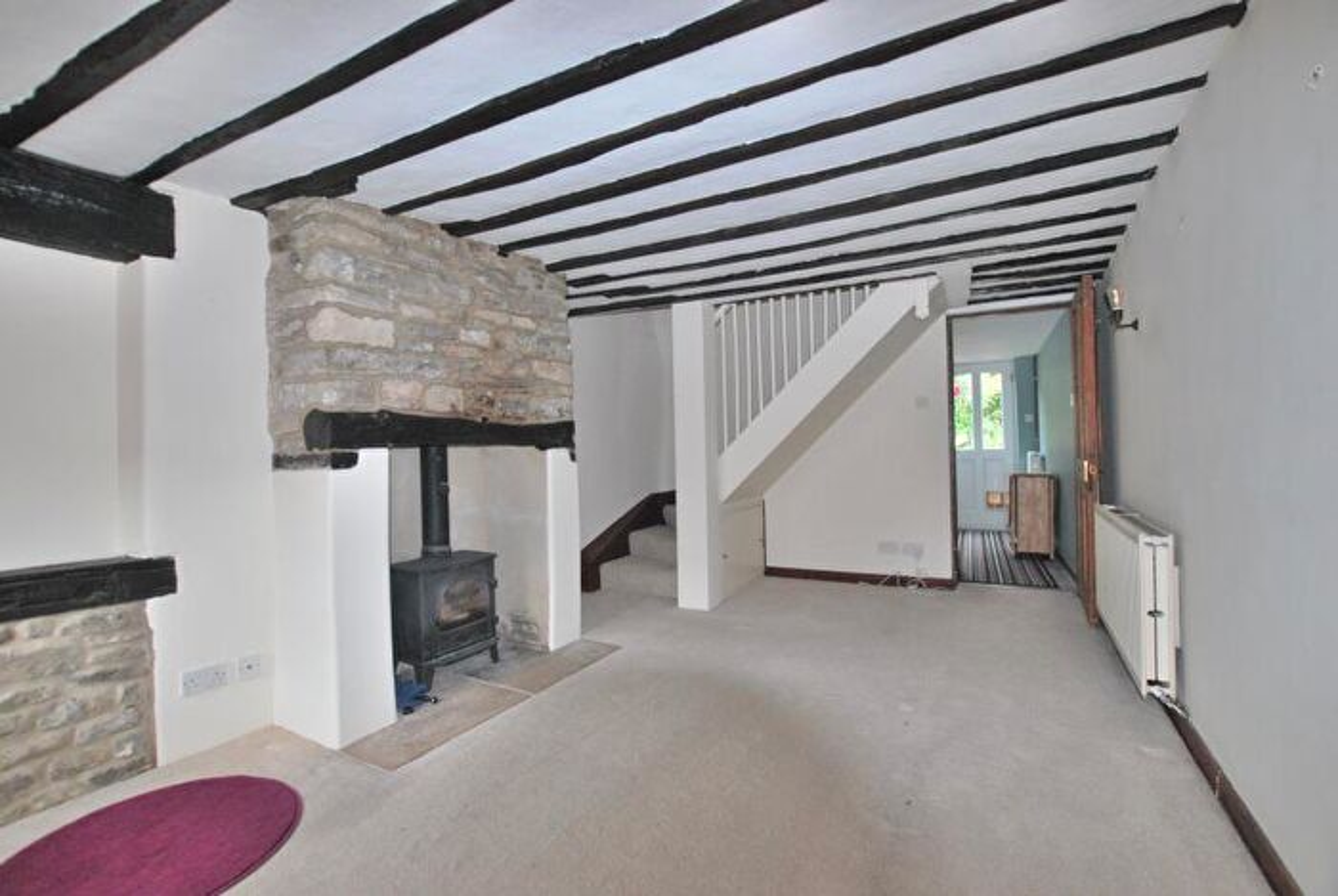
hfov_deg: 100.3
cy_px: 448
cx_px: 669
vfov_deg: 77.5
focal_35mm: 15
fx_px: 558
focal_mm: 10
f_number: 5.6
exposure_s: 1/60
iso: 400
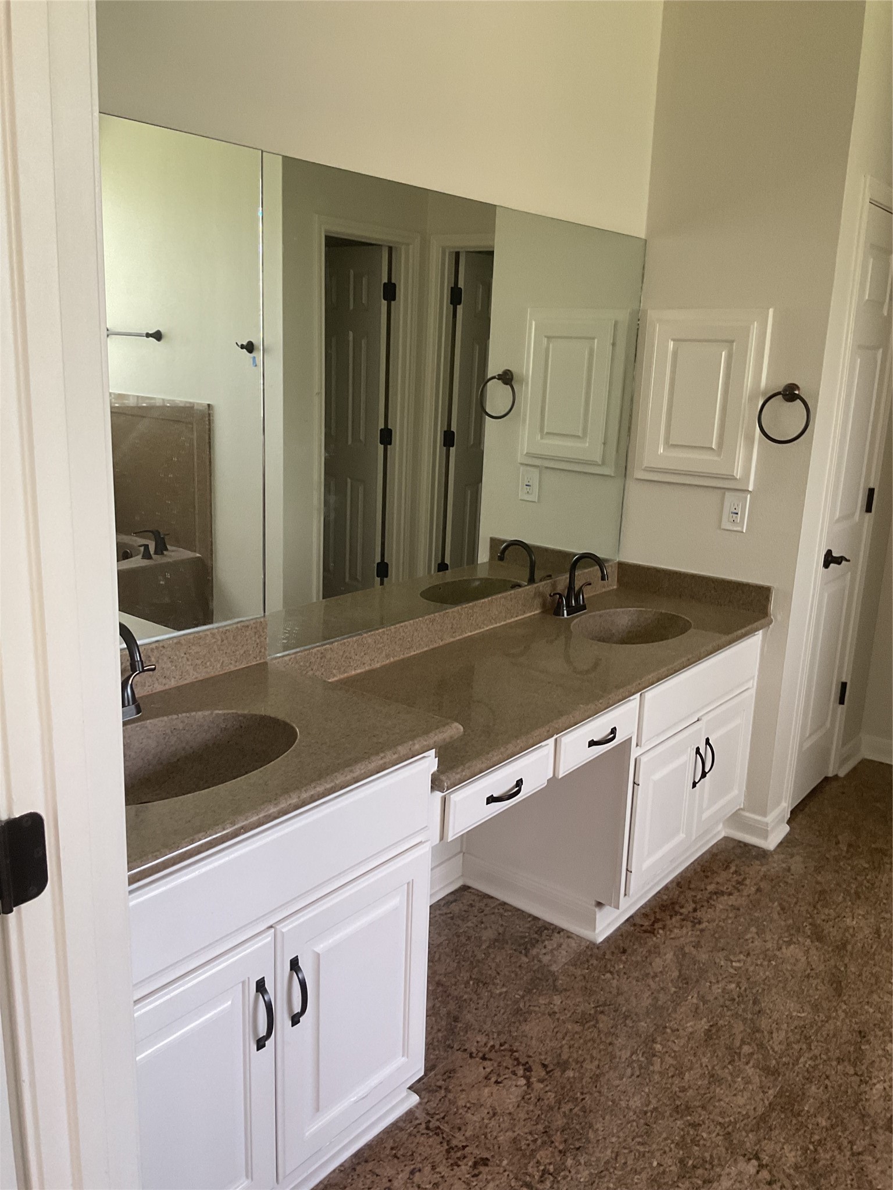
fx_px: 997
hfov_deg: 48.2
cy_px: 595
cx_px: 446
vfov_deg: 61.7
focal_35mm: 29
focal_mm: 3
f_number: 1.8
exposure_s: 1/60
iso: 80
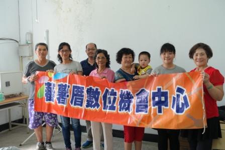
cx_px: 112
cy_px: 75
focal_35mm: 39
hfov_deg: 49.5
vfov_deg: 34.2
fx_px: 244
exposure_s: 1/60
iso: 125
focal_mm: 14.3
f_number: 2.8
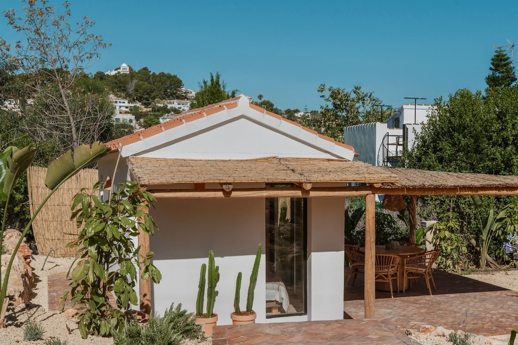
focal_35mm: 47
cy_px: 229
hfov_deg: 41.6
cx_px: 341
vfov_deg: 28.6
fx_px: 672
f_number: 11
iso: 160
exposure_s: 1/400
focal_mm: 32.5
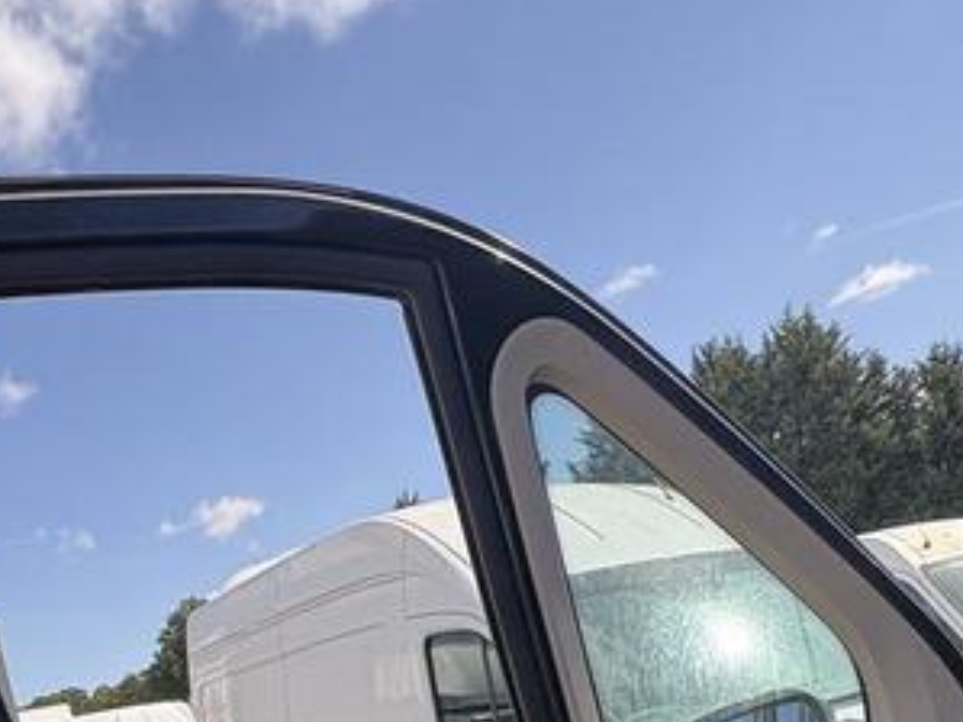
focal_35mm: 42
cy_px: 961
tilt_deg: -1.8
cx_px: 367
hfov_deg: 44.5
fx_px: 1168
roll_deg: +6.9
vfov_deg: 27.9
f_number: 2.2
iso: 40
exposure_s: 1/646
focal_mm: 2.22
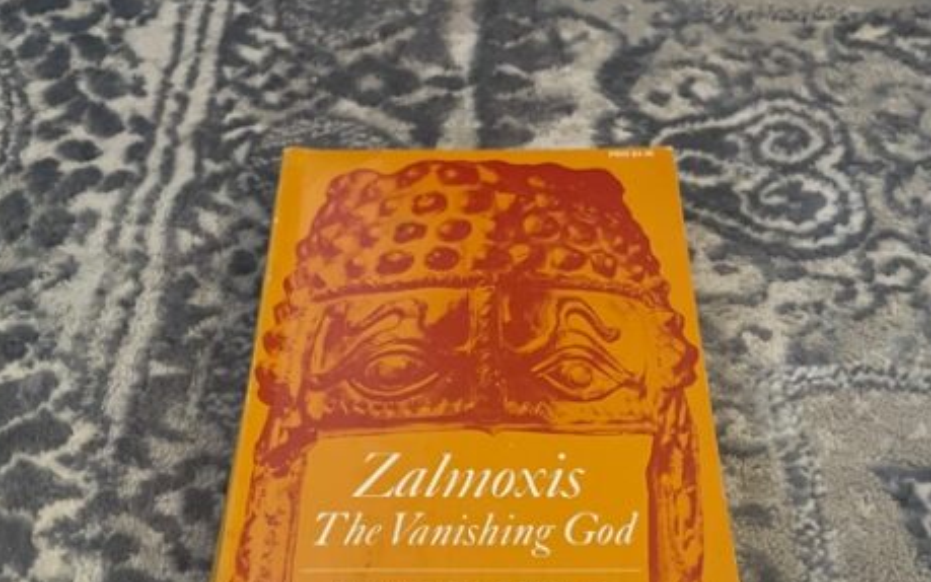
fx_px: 914
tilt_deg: -58.2
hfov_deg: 54.0
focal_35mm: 36
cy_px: 436
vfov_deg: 34.6
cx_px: 469
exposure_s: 1/30
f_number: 1.6
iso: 800
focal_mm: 4.2
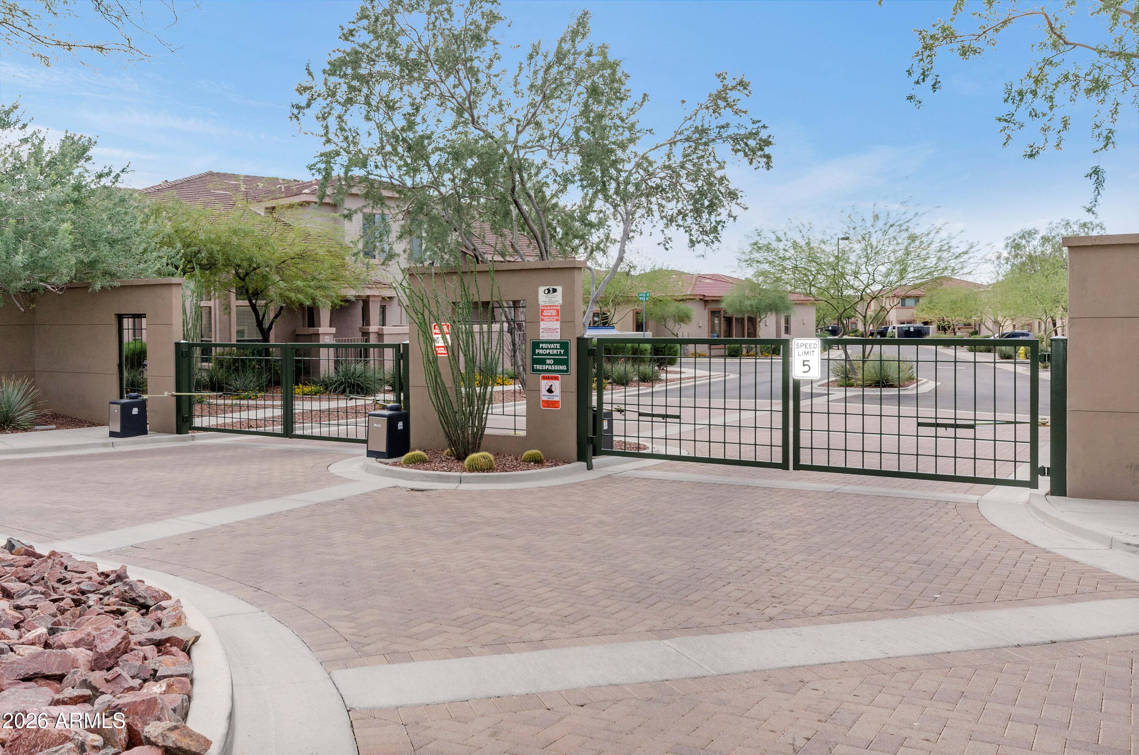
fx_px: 947
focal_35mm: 30
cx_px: 570
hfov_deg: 62.0
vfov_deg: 43.4
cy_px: 378
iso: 200
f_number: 10
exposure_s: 1/250
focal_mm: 20
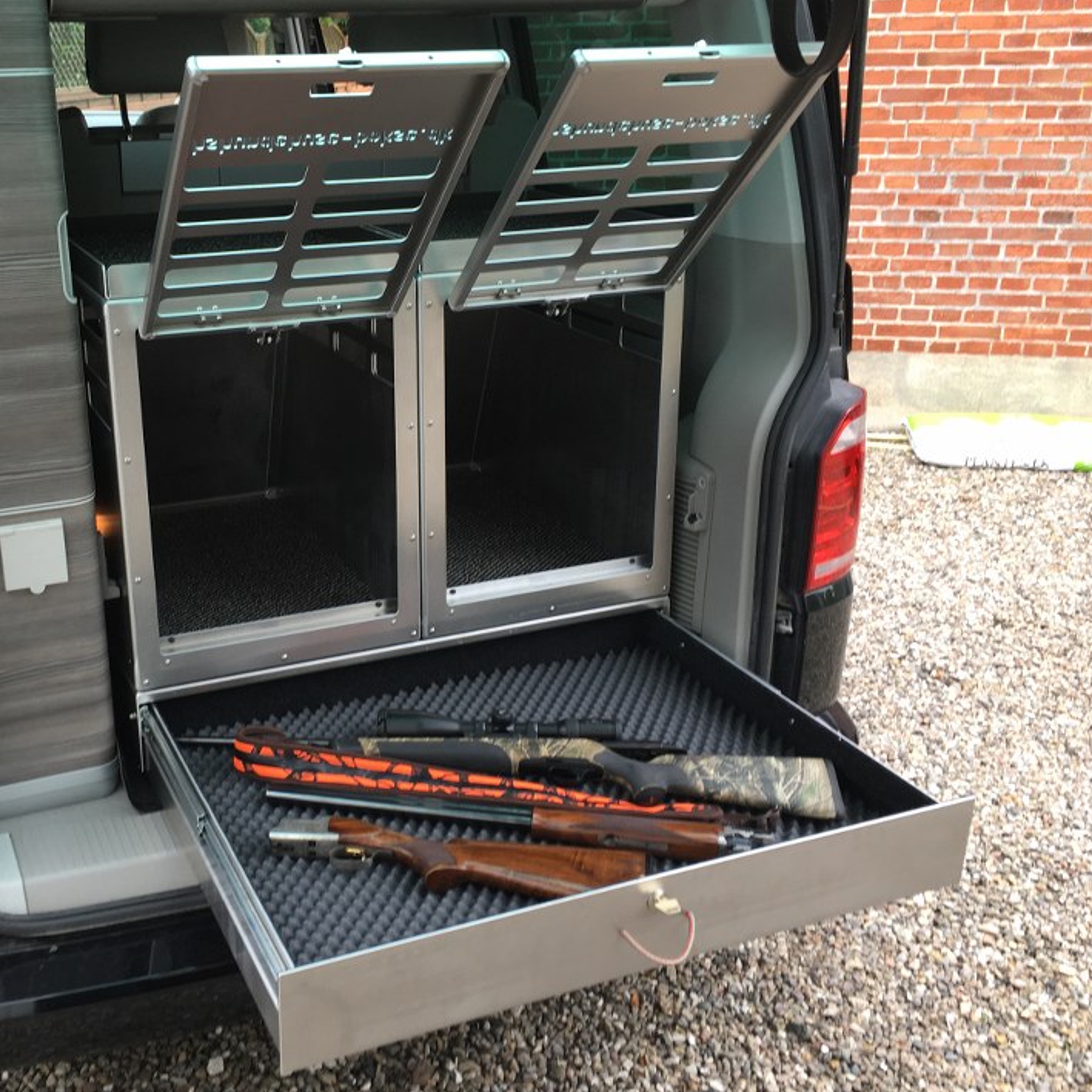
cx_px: 345
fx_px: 1321
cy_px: 536
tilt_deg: -20.4
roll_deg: +0.5
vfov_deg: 44.9
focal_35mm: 37
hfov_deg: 44.1
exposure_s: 1/50
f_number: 2.2
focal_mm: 4.15
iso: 32
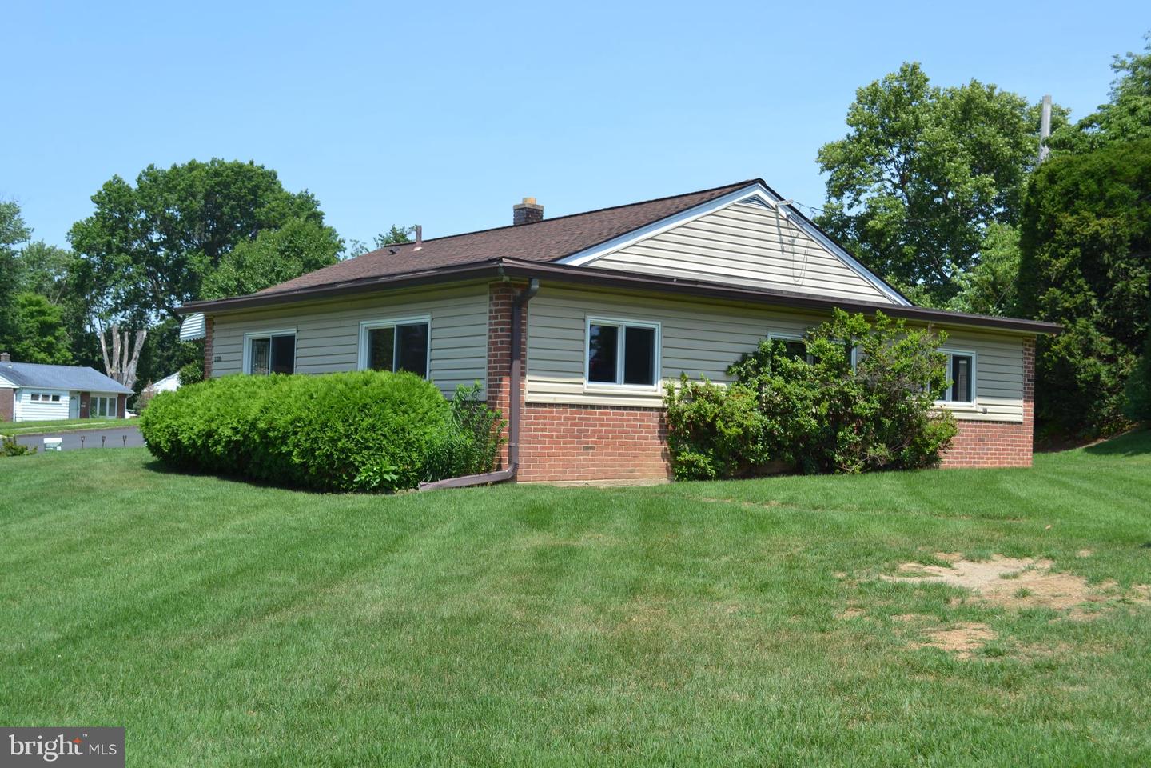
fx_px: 1247
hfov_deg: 49.6
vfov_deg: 34.2
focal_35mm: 39
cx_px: 576
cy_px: 384
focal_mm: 26
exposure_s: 1/250
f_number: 8
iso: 100
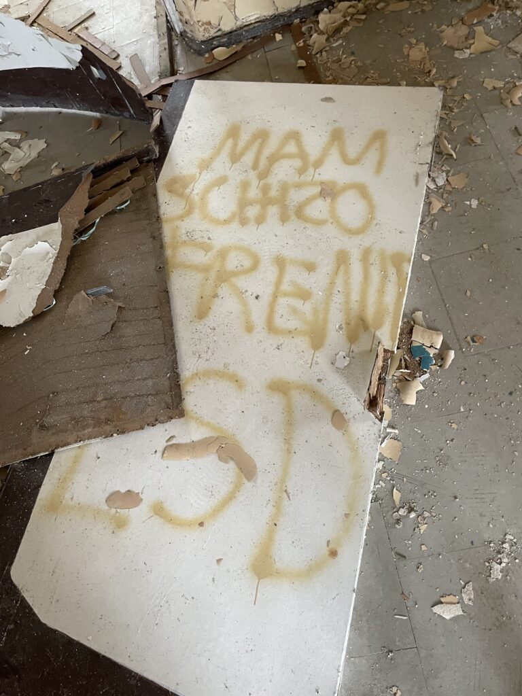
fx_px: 523
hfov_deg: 53.1
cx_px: 261
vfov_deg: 67.3
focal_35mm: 26
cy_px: 348
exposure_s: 1/60
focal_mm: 4.2
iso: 250
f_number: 1.6
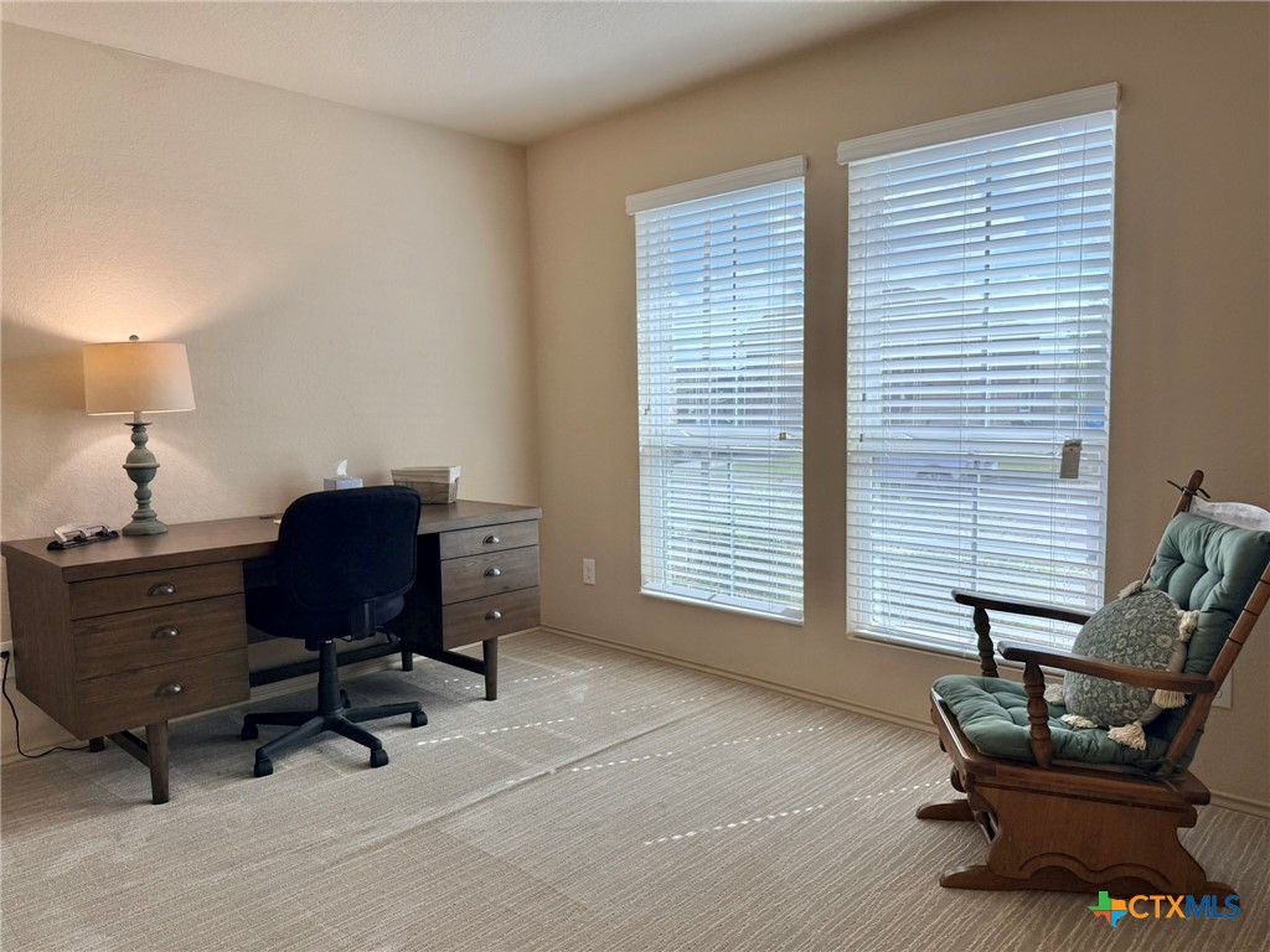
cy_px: 476
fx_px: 881
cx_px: 635
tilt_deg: -4.7
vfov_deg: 56.8
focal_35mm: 24
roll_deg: +0.5
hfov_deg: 71.6
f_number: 1.78
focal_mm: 6.76
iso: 80
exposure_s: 1/367
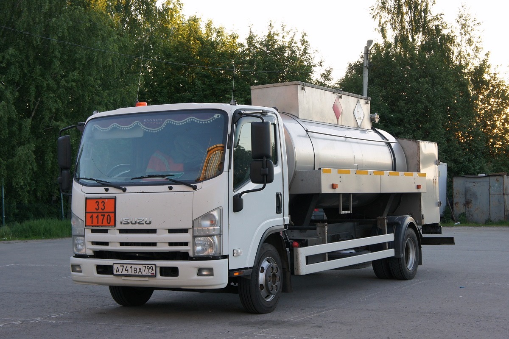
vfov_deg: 23.8
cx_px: 254
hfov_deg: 35.1
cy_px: 170
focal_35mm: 57
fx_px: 806
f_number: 5.6
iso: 400
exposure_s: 1/100
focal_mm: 38
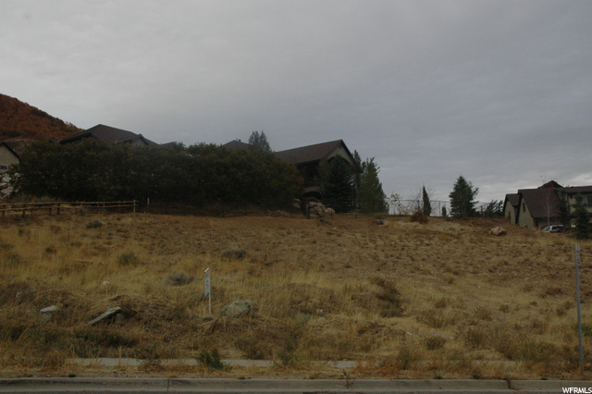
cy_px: 197
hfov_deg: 53.2
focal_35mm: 36
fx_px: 592
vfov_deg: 36.8
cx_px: 296
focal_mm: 24
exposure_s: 1/200
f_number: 7.1
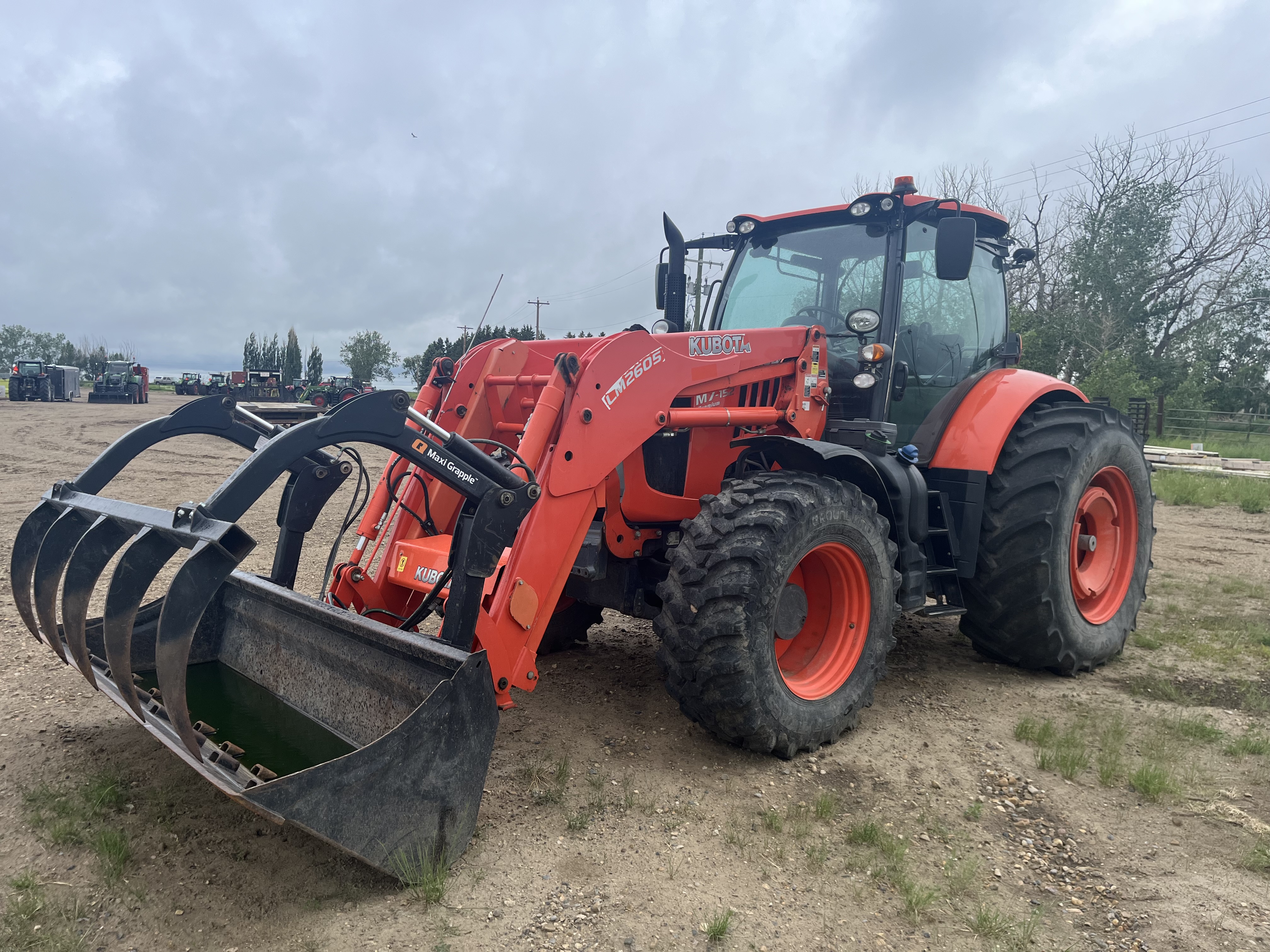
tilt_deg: -0.6
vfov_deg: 53.1
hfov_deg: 67.3
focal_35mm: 26
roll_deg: -1.8
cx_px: 635
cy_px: 476
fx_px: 954
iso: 50
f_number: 1.6
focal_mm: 5.1
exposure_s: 1/2222
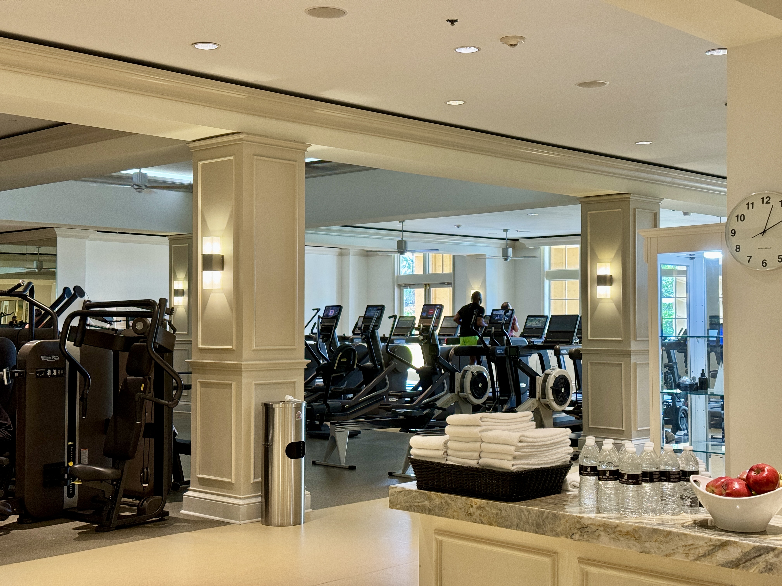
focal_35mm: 48
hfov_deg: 39.7
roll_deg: -0.4
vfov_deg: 30.3
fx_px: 1084
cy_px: 293
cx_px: 391
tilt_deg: +1.1
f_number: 1.78
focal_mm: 6.76
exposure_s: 1/60
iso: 160
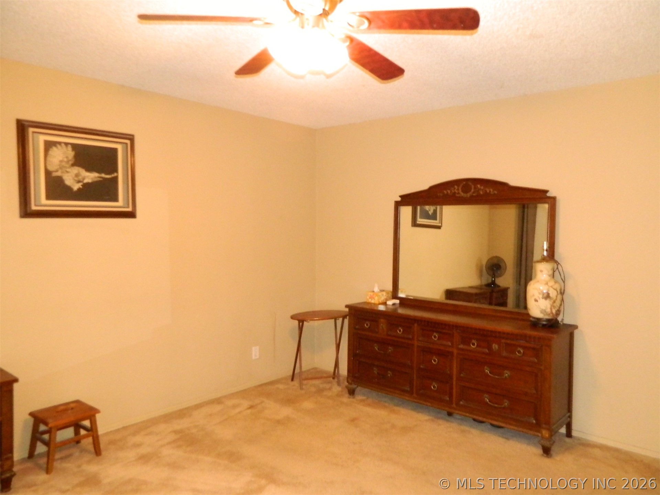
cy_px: 248
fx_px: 477
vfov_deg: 54.9
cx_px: 330
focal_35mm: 25
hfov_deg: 69.4
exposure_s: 1/30
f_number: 3.1
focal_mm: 4.5
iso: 720
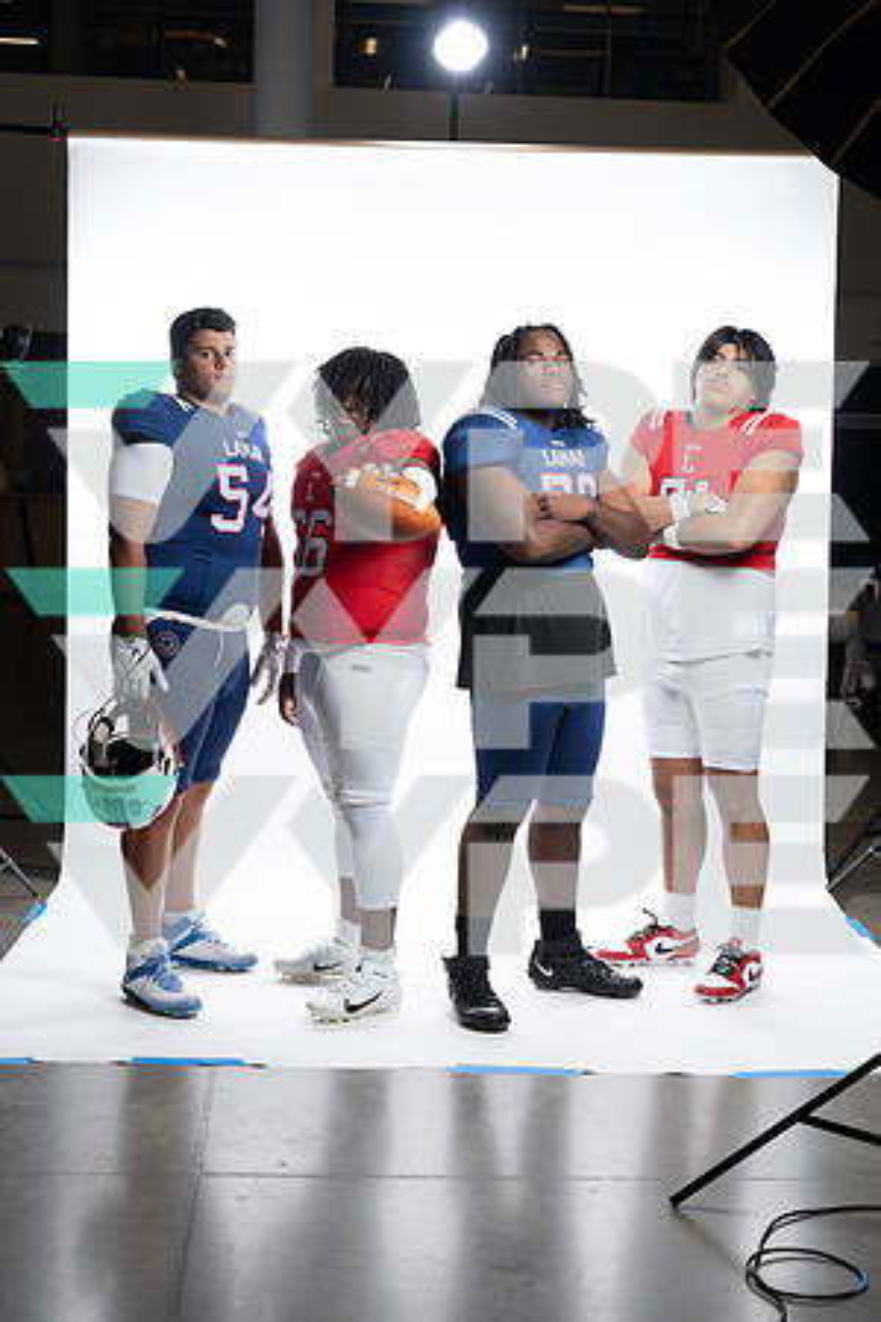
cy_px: 661
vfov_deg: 37.5
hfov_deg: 25.5
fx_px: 1945
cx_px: 440
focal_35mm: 53
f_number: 5.6
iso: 200
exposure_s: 1/250
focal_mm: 53
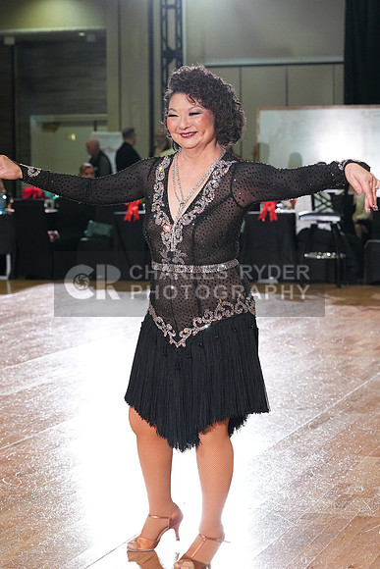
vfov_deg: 22.1
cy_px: 284
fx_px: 1456
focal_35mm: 92
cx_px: 190
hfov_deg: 14.9
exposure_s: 1/320
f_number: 6.3
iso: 6400
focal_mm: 92
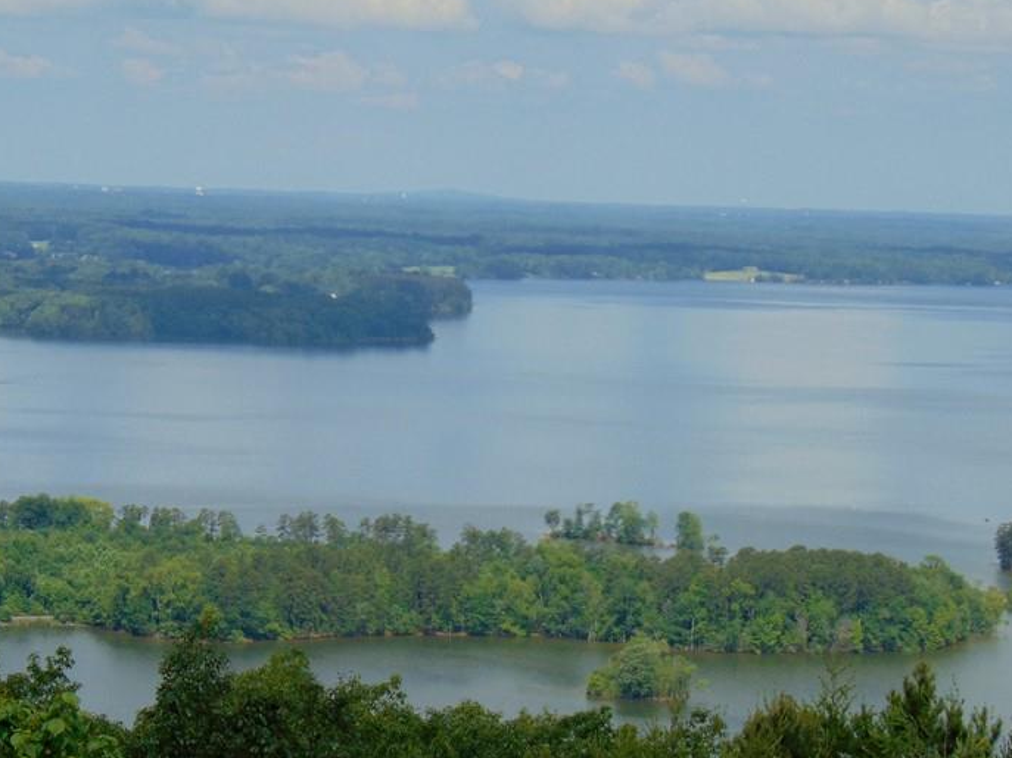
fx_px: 4706
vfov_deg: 9.2
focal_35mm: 161
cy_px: 408
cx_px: 361
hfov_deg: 12.3
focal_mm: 19.4
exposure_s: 1/1000
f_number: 3.9
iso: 80
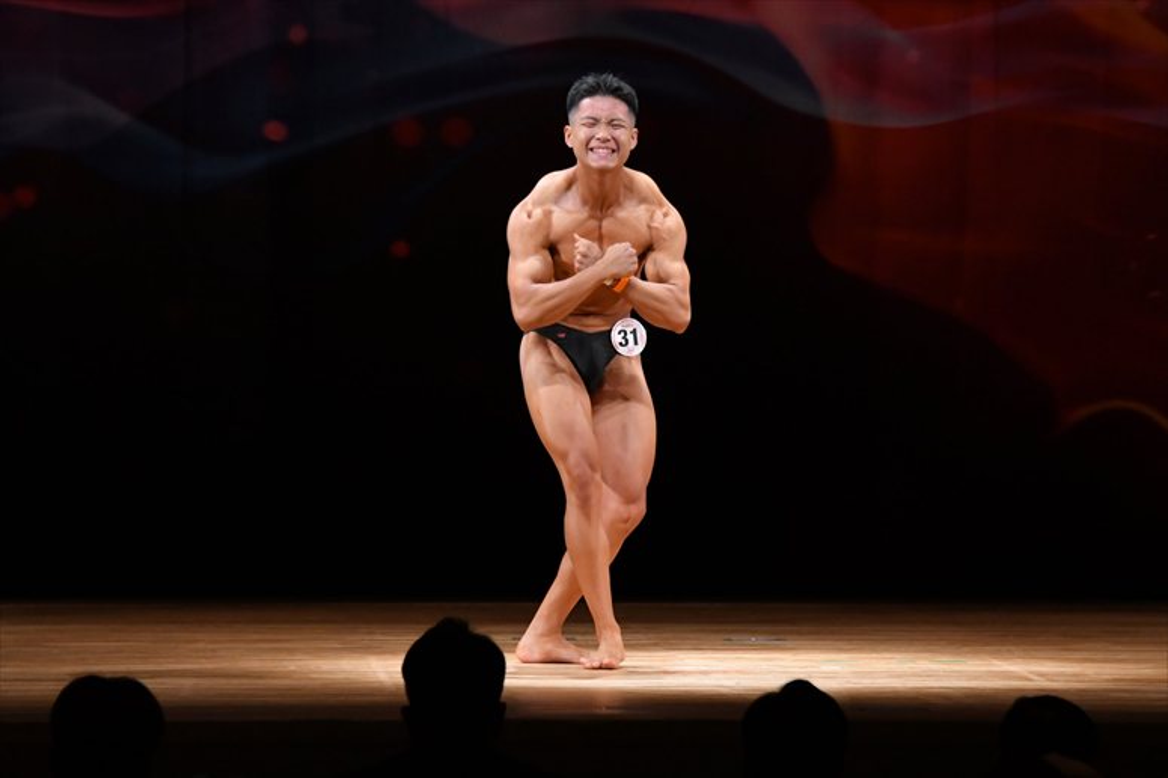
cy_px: 389
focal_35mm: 240
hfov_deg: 8.6
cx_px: 584
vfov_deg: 5.7
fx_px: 7783
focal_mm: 160
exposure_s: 1/400
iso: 3200
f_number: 5.6
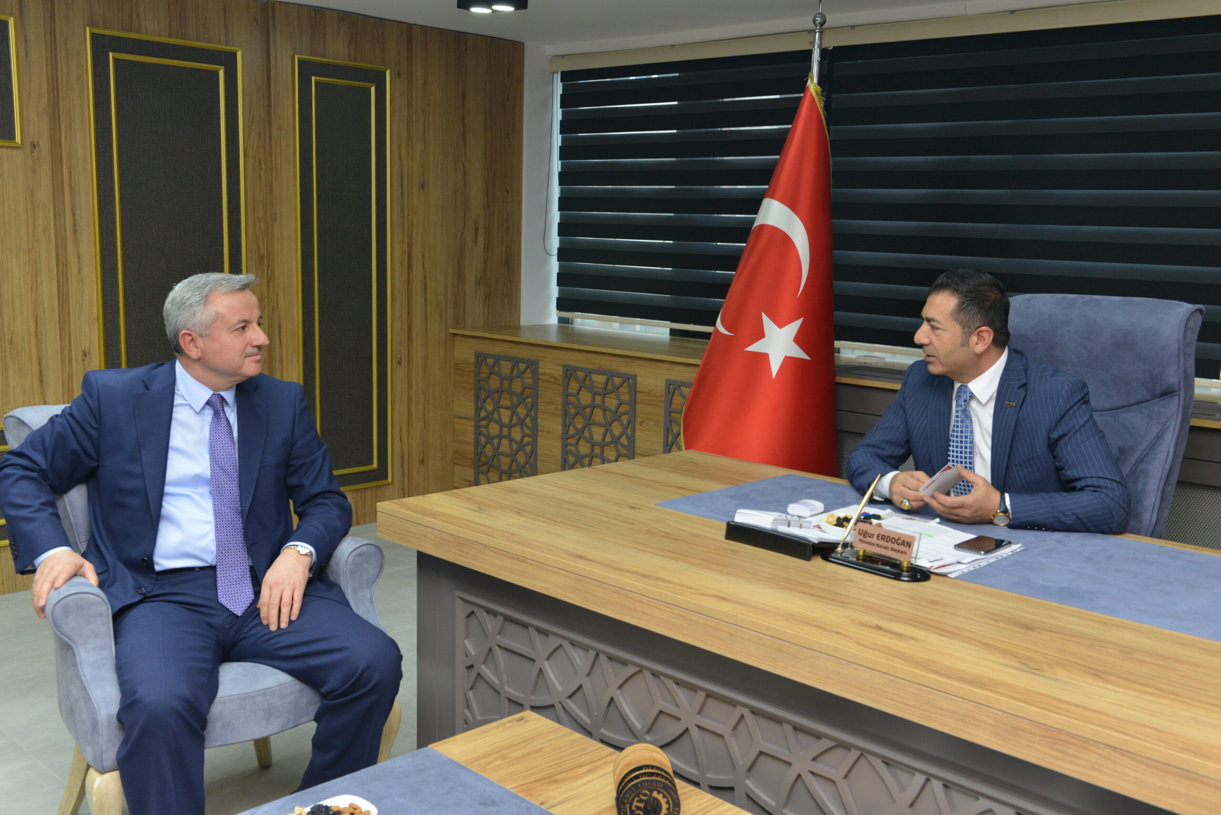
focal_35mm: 35
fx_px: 1187
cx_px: 610
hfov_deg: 54.4
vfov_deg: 37.9
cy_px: 408
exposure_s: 1/60
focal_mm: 35
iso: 1250
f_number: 8
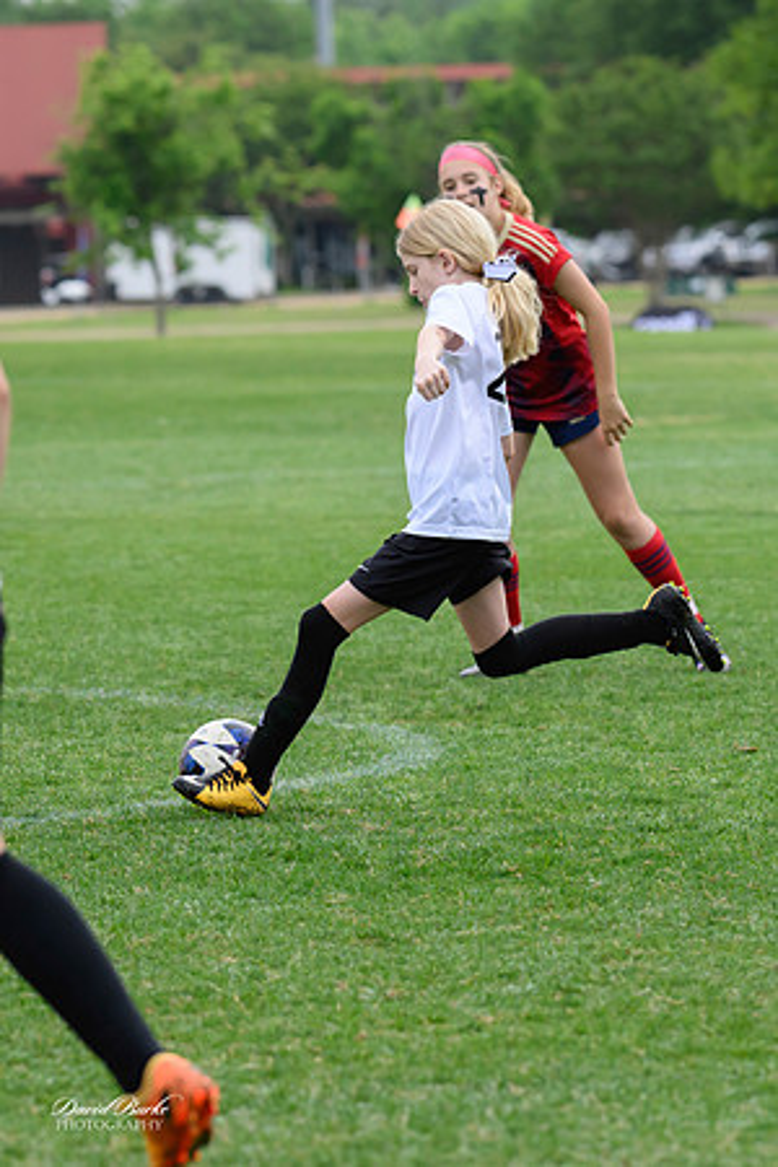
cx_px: 200
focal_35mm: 308
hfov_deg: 4.5
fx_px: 9971
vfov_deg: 6.7
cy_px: 665
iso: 1250
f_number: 5.6
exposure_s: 1/1250
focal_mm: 180
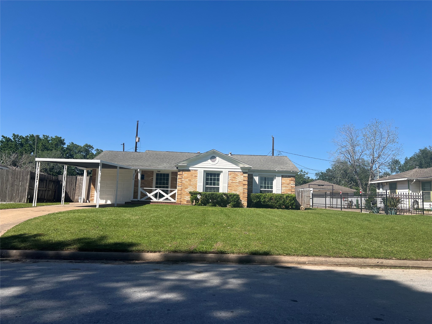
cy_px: 162
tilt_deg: +5.1
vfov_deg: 53.1
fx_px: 324
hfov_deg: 67.3
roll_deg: -2.6
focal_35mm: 26
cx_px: 216
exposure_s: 1/4444
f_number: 1.5
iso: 50
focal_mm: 5.7
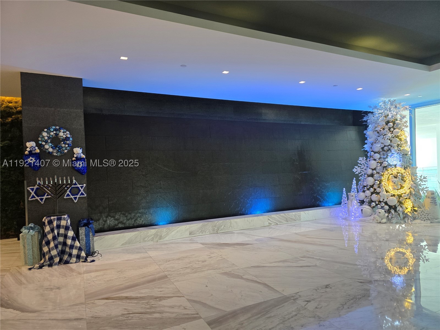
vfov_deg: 58.9
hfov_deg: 73.9
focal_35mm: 23
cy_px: 165
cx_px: 220
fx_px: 292
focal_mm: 6.3
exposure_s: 1/120
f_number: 1.7
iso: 200
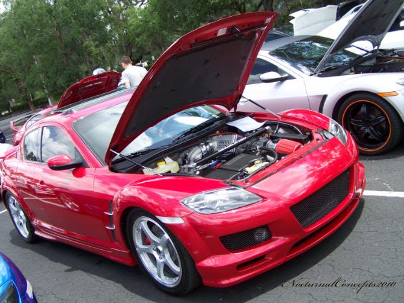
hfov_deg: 47.9
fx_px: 455
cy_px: 150
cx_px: 198
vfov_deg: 36.8
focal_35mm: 39
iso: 64
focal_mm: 6.3
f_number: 2.8
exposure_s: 1/200
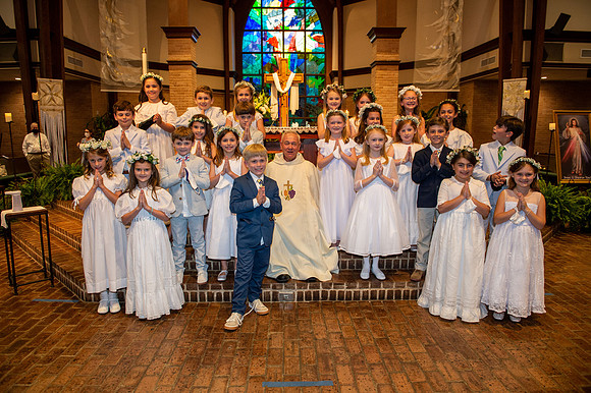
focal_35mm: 24
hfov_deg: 73.8
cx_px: 296
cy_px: 196
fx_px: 394
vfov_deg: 53.1
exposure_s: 1/125
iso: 1600
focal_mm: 24
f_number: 4.5
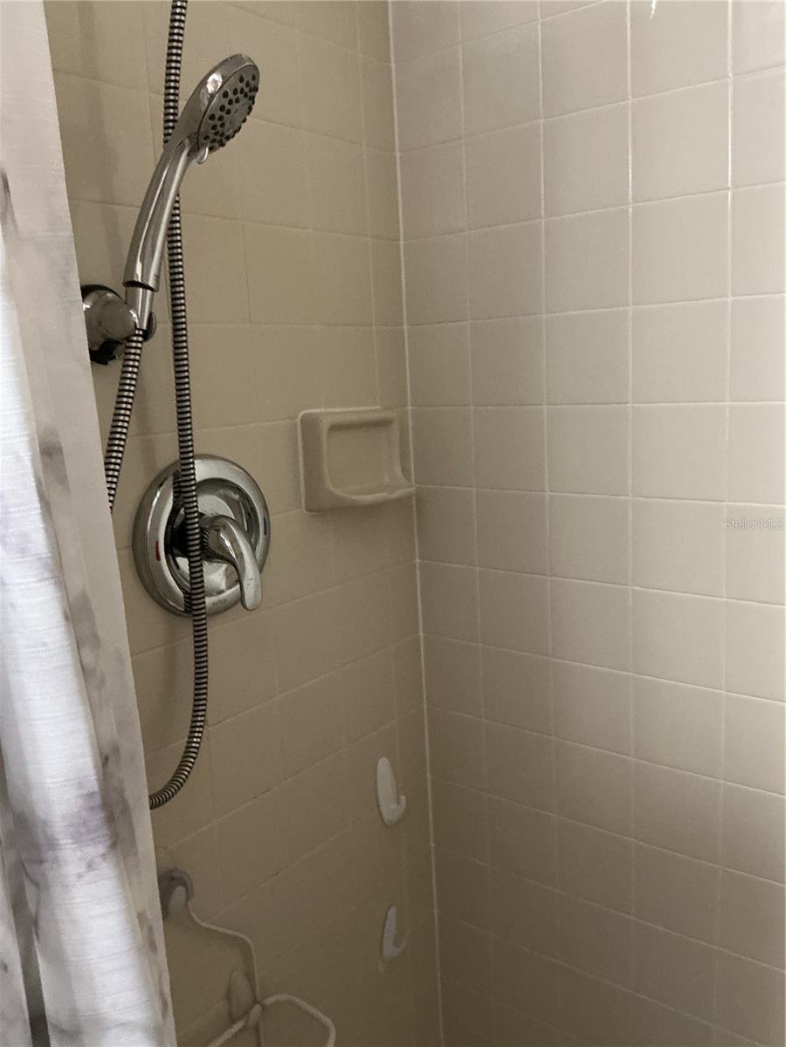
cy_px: 524
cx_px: 393
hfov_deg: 48.2
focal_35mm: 29
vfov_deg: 61.7
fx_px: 878
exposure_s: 1/40
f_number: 1.8
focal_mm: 3
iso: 250
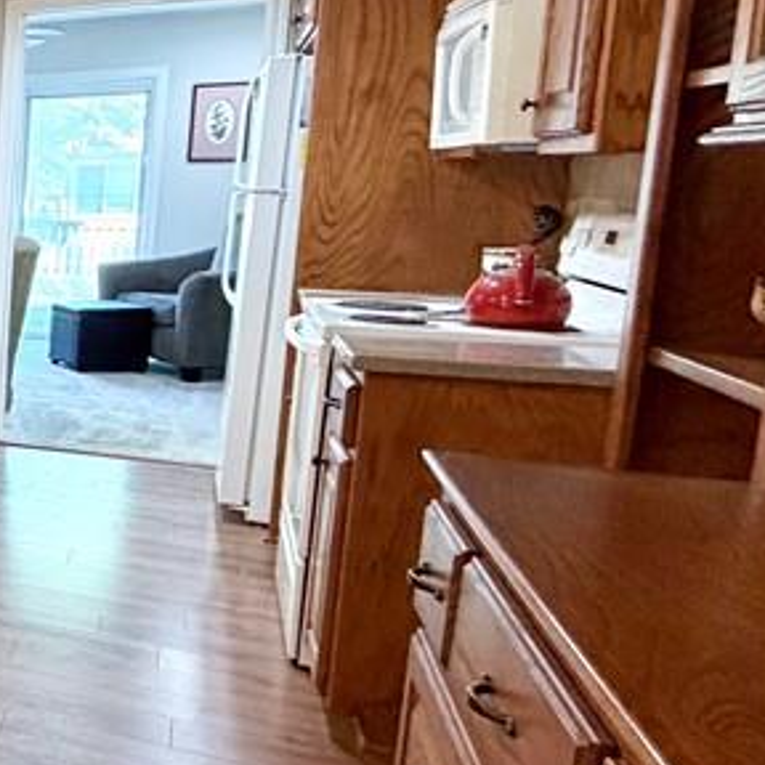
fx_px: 1100
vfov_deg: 38.3
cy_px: 332
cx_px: -571
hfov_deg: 23.1
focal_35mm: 44
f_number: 2.2
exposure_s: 1/60
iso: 400
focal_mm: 2.22
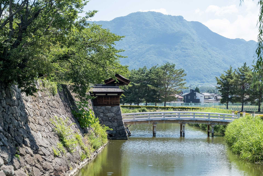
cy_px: 88
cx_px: 132
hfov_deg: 29.7
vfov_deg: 20.0
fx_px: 497
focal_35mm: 68
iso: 400
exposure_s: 1/750
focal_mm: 45
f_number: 5.6
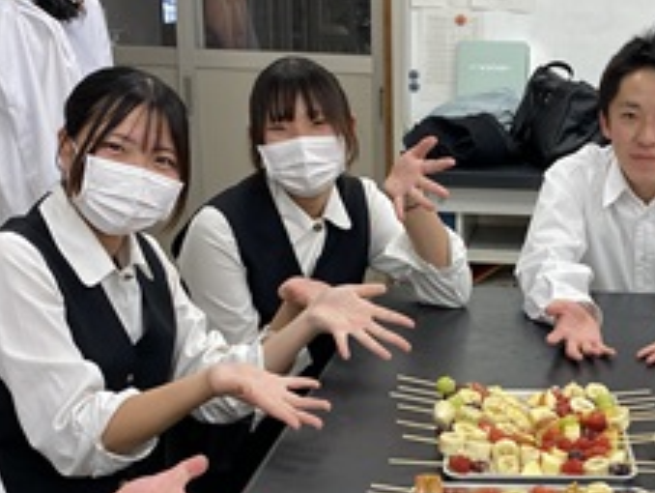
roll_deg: -1.6
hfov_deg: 27.5
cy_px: 386
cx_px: 536
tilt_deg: -19.1
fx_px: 1307
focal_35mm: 69
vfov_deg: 21.1
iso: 80
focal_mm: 4.25
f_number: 1.8
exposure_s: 1/100
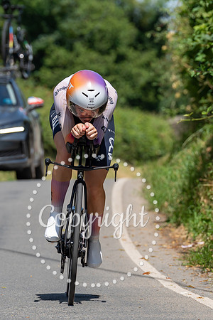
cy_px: 170
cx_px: 91
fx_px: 3940
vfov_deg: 4.6
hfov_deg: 3.1
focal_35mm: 444
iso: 200
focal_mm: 197
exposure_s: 1/1000
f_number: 5
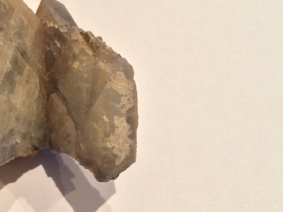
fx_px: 466
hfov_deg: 32.3
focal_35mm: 57
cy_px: 120
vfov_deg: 25.7
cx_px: 35
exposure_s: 1/20
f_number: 2.2
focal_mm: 4.15
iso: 320
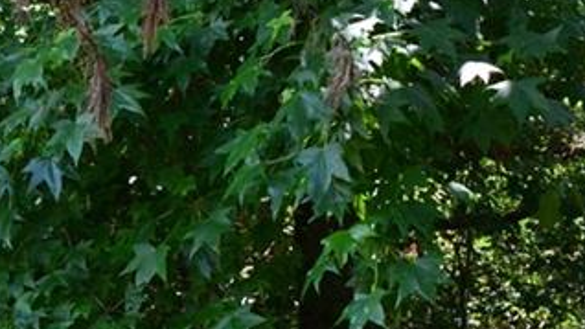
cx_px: 833
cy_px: 292
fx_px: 1412
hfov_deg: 20.6
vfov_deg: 13.2
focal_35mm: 91
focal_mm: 18
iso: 500
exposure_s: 1/60
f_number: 8
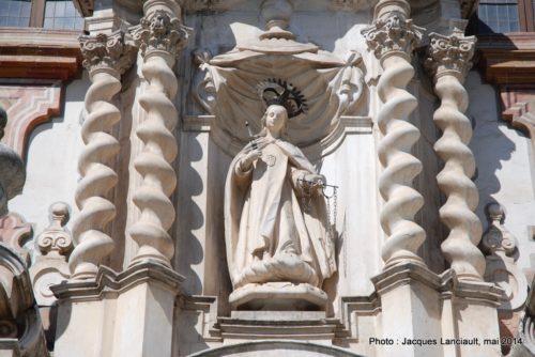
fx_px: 1561
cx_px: 268
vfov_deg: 13.1
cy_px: 178
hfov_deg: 19.4
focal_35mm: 105
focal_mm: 70
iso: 100
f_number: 5.6
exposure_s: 1/500
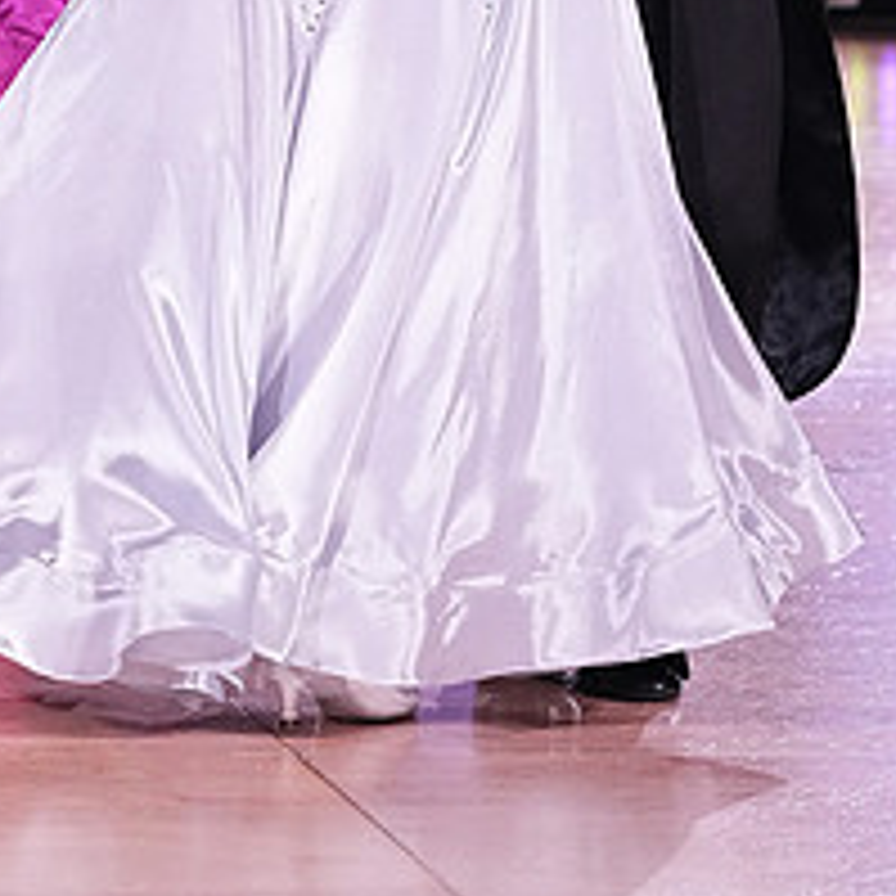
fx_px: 7028
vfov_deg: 7.2
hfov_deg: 7.3
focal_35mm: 240
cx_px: 295
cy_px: -297
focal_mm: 97
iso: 4000
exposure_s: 1/250
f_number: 5.6
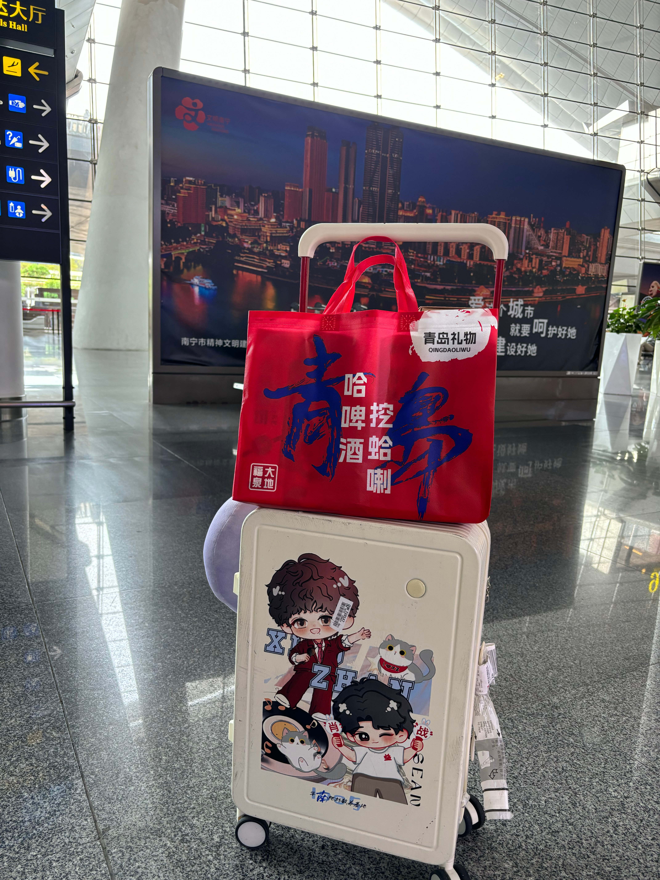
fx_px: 661
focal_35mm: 26
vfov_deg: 67.3
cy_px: 440
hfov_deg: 53.1
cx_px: 330
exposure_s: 1/77
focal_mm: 5.96
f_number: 1.6
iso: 125
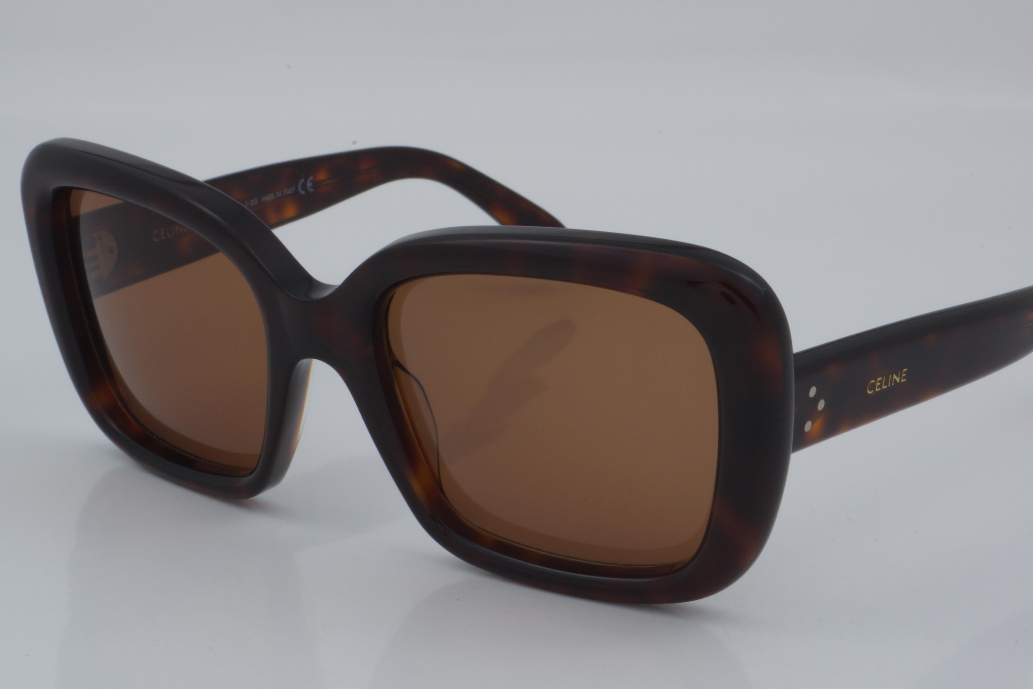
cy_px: 355
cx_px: 562
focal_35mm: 82
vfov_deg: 16.7
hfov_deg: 24.8
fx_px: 2353
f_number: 32
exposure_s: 1/4
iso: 100
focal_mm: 50
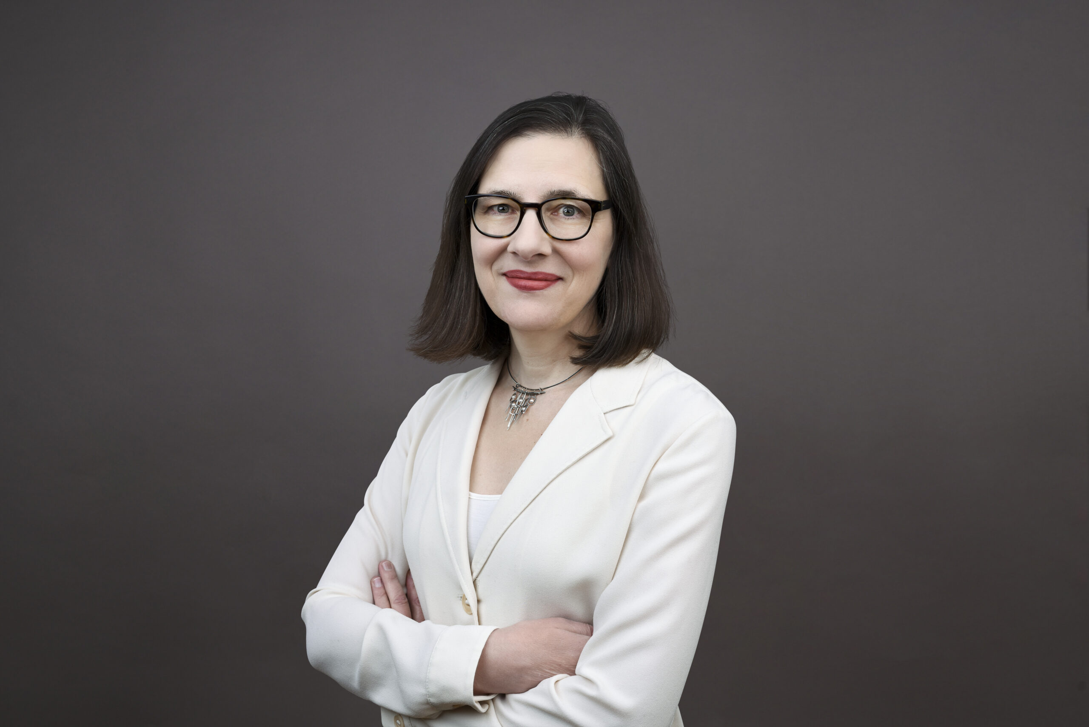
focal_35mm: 41
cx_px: 544
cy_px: 364
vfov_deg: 32.7
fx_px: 1241
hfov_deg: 47.4
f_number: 8
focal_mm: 41
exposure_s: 1/160
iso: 100
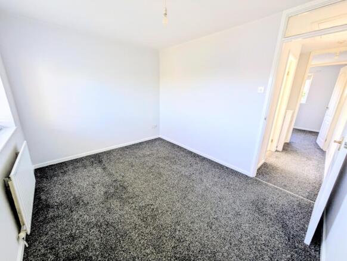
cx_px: 174
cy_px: 130
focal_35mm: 14
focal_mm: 1.83
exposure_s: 1/25
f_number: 2.2
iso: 49
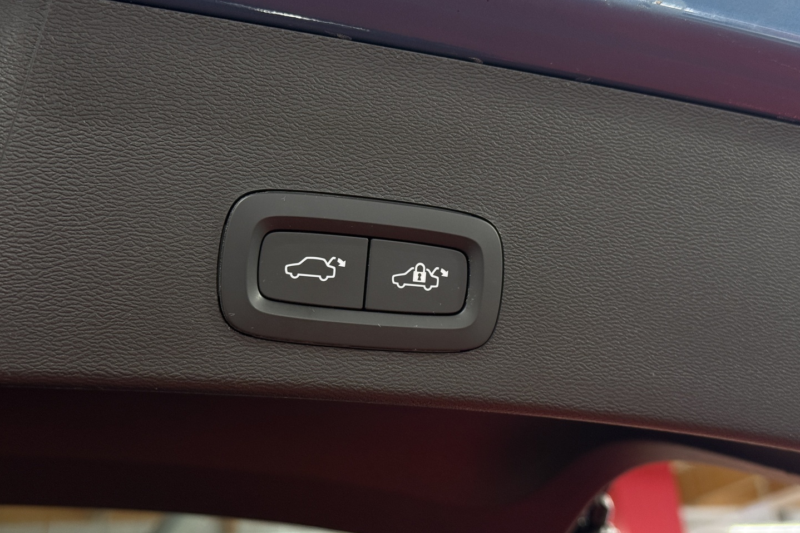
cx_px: 400
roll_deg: +5.5
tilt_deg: +23.8
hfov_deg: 39.6
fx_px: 1111
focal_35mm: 50
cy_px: 256
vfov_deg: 27.0
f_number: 1.78
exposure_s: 1/60
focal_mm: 6.76
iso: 125
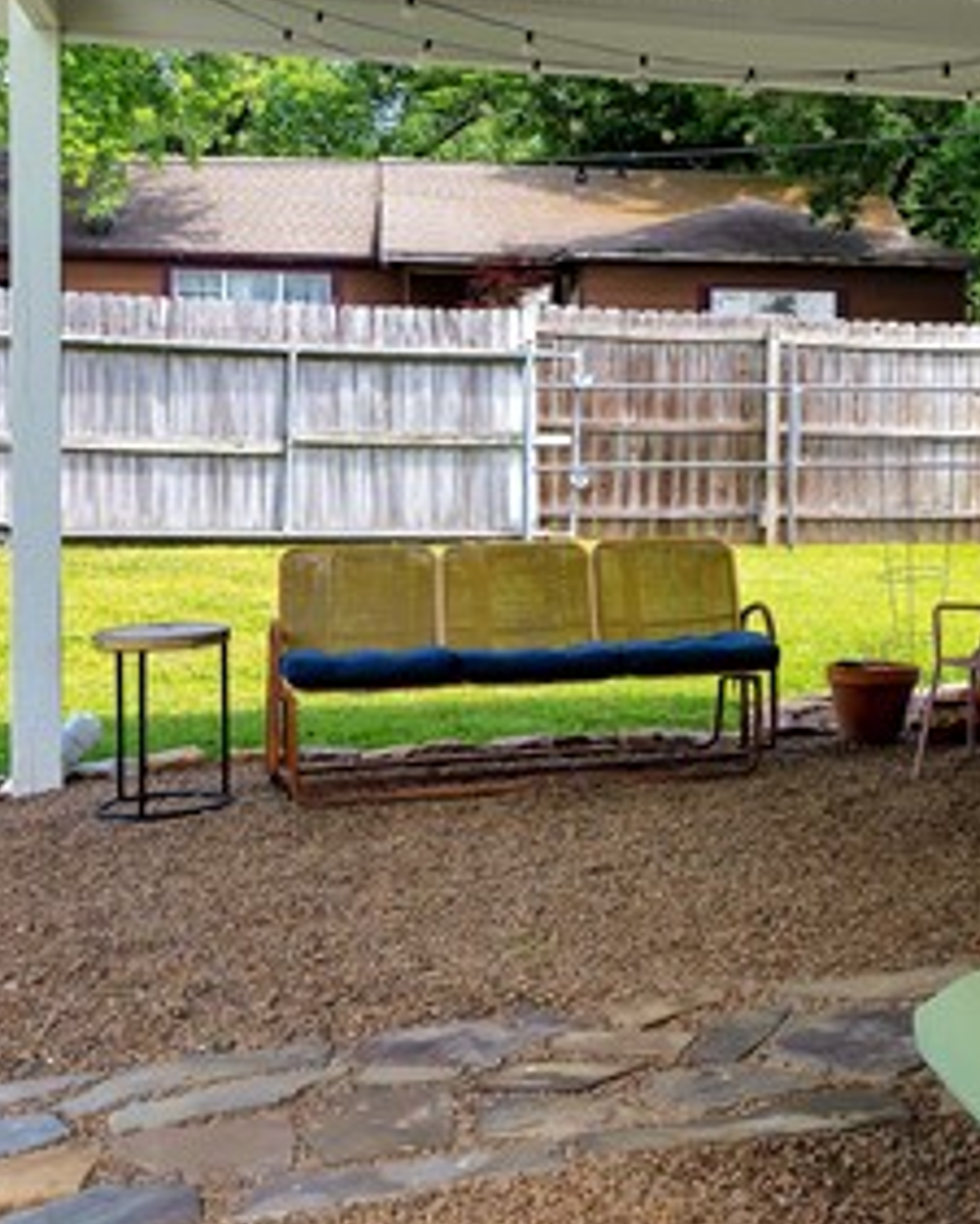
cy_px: 327
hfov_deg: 23.1
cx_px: 1294
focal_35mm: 58
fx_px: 2102
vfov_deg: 32.0
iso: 100
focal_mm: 16
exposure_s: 1/80
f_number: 5.6
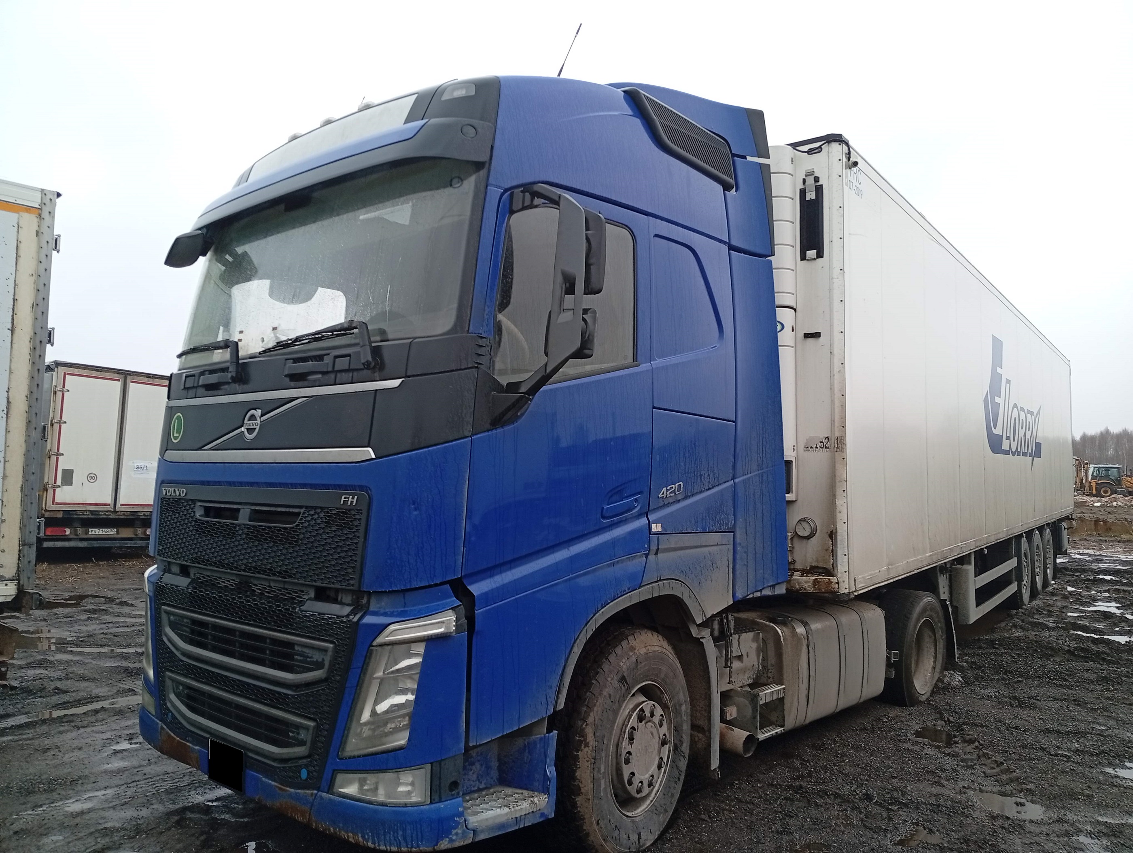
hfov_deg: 65.3
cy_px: 426
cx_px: 566
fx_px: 885
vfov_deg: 51.5
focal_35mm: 27
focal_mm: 3.98
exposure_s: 1/100
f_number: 1.8
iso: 55
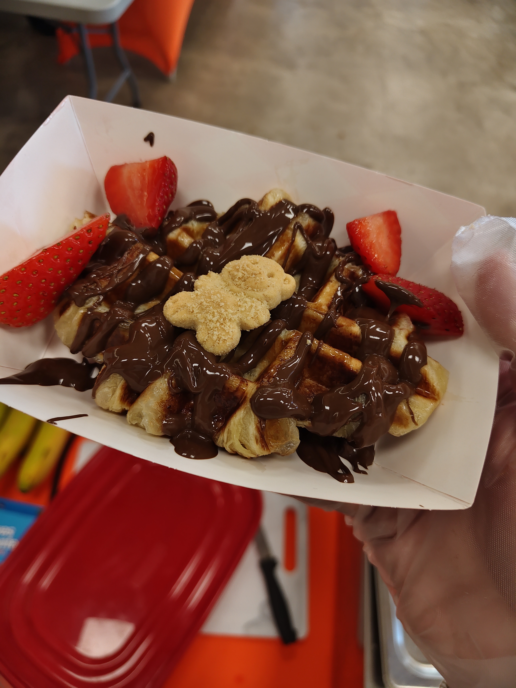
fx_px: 457
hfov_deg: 58.9
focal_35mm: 23
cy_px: 344
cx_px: 258
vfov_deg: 73.9
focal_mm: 5.56
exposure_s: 1/100
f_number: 1.88
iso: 152
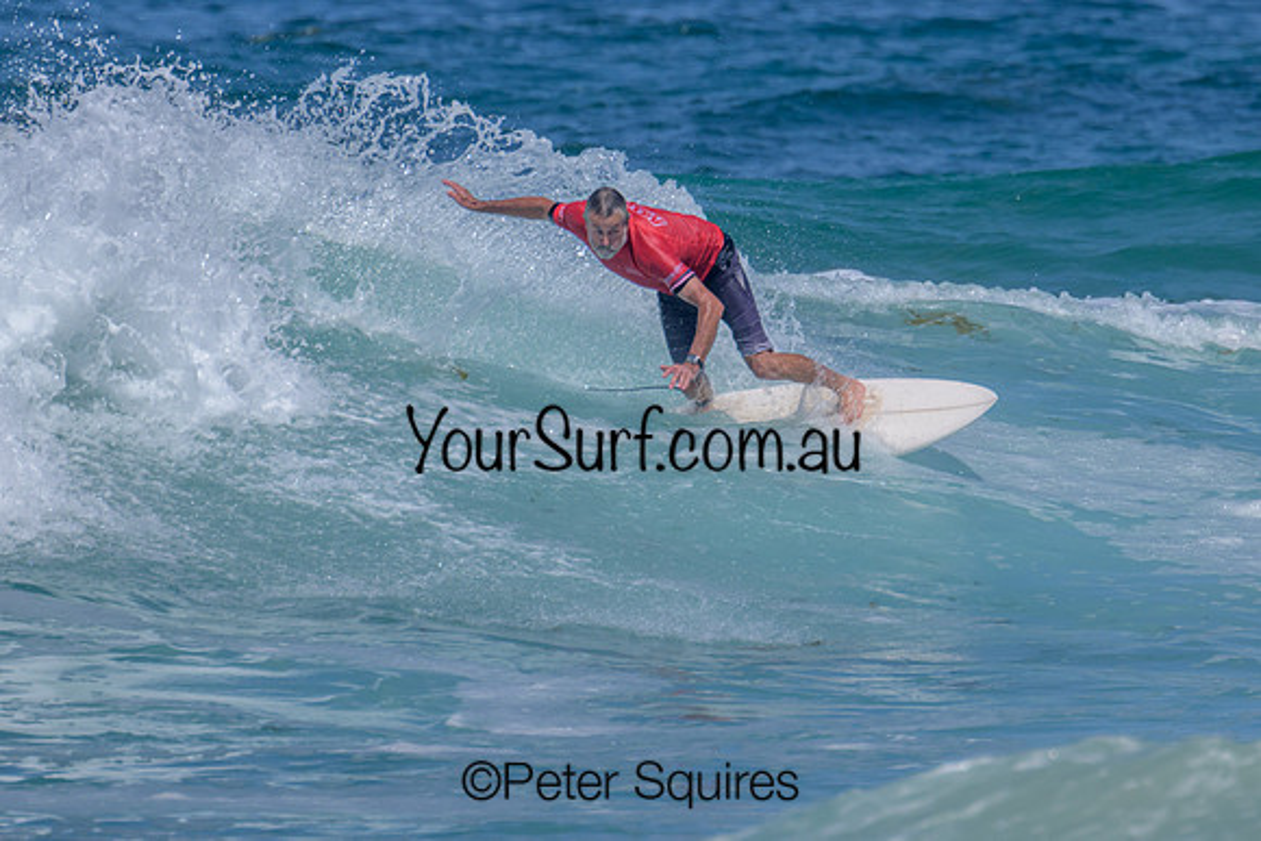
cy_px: 366
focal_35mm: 1081
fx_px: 37857
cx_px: 852
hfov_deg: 1.9
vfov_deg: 1.3
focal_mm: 800
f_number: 11
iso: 560
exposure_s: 1/2000
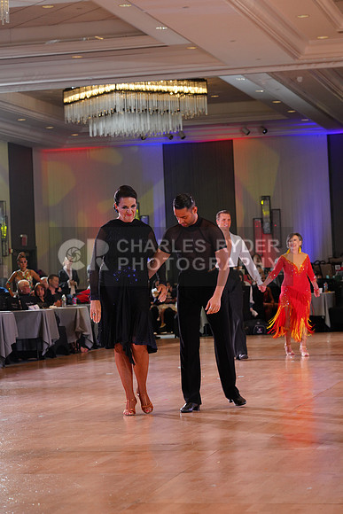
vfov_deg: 19.5
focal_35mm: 105
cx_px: 172
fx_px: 1500
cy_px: 257
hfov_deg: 13.0
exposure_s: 1/160
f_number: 5.6
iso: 1600
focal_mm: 105
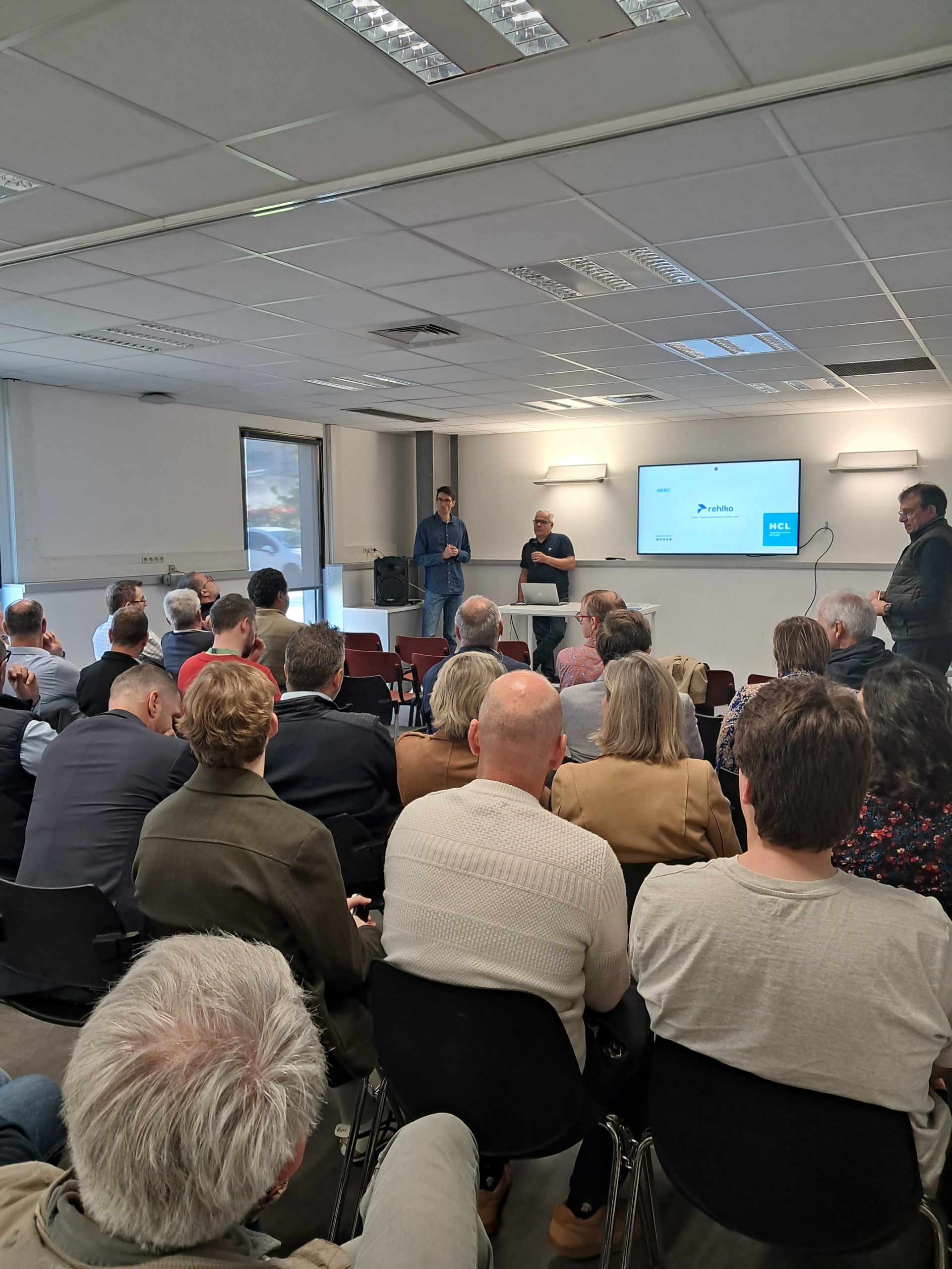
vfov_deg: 65.3
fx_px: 990
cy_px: 634
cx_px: 476
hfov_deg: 51.4
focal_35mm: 27
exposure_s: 1/50
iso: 125
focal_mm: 4
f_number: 1.8
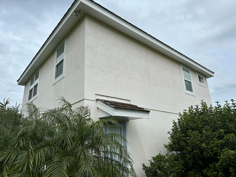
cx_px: 118
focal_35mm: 24
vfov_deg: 56.8
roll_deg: +3.9
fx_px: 164
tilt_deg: +19.1
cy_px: 88
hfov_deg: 71.6
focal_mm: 6.86
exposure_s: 1/7042
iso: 80
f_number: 1.78
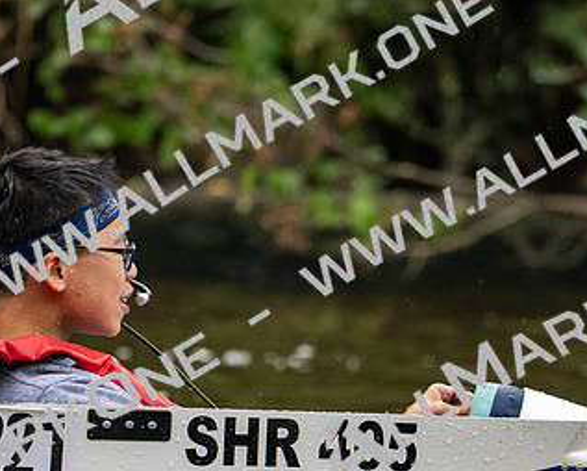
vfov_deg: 1.5
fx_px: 17905
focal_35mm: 1030
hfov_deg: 1.9
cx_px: 165
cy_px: 327
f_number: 4.5
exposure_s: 1/2500
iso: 2800
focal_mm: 400
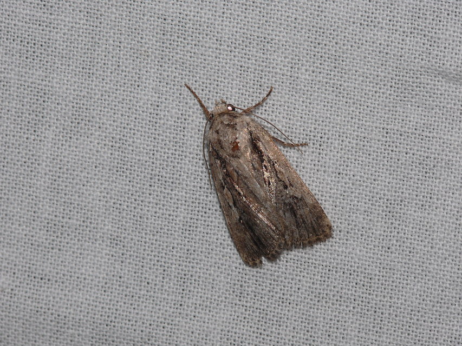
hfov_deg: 8.5
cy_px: 173
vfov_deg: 6.4
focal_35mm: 234
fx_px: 3124
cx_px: 231
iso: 100
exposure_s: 1/640
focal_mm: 49.4
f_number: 11
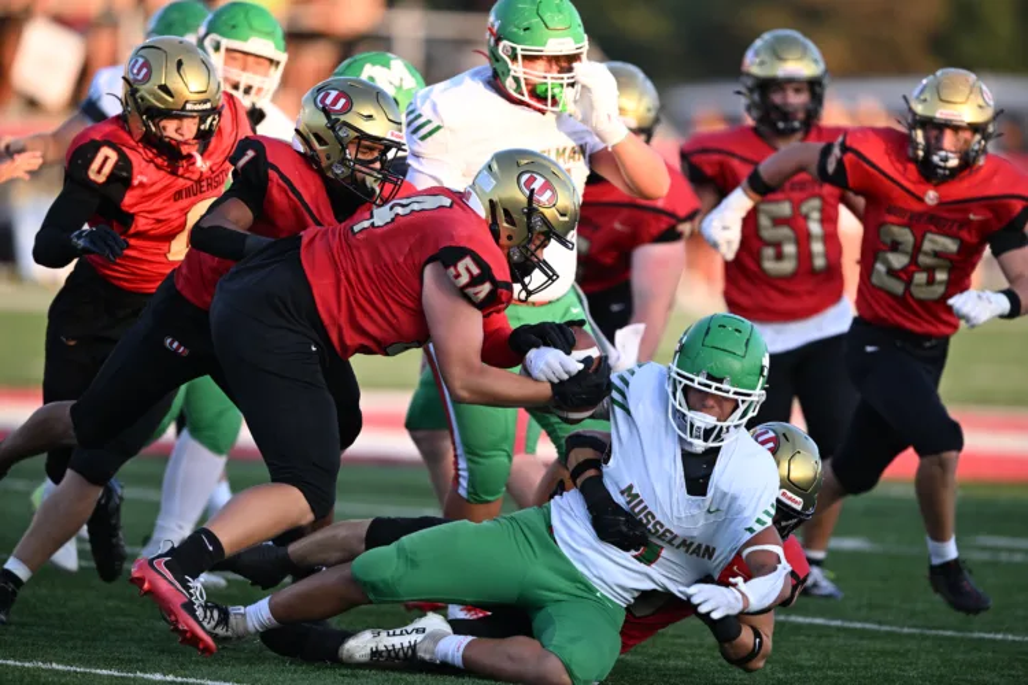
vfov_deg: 3.4
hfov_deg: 5.2
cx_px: 514
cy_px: 342
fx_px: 11421
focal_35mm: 400
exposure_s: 1/1250
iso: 500
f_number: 2.8
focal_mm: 400
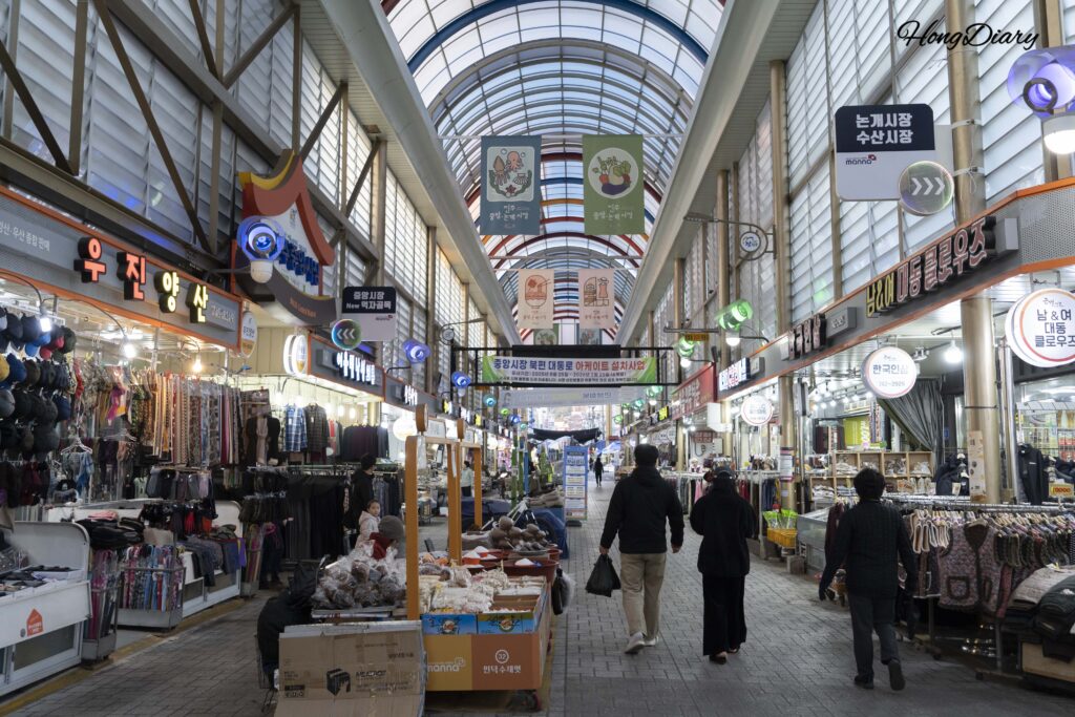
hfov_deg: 57.2
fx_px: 985
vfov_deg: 40.0
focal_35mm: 33
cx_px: 538
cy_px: 358
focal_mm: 33
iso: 1600
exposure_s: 1/160
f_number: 4.5
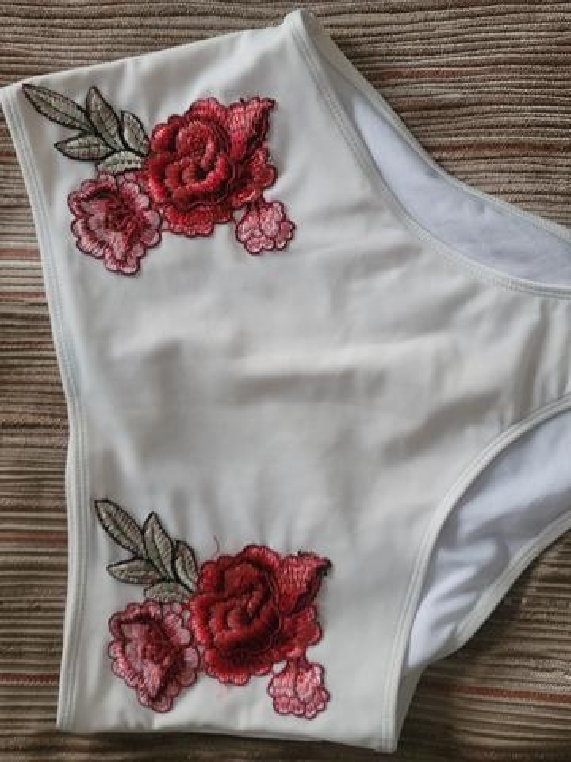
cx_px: 286
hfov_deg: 54.9
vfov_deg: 69.4
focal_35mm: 25
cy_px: 381
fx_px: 550
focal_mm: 7
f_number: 1.8
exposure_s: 1/40
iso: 640
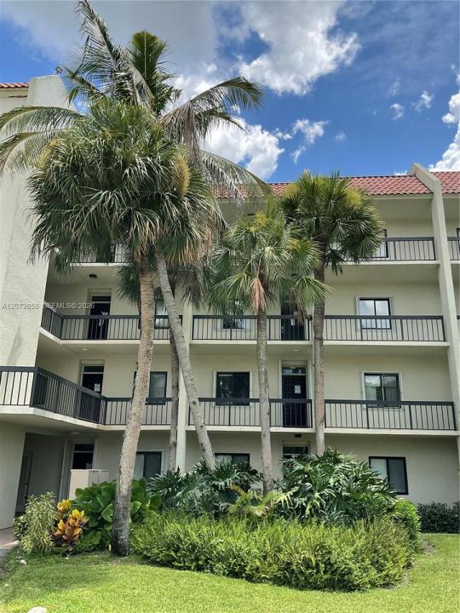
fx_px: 514
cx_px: 230
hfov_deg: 48.2
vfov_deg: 61.7
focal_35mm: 29
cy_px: 306
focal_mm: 3
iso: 25
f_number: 1.8
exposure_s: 1/978
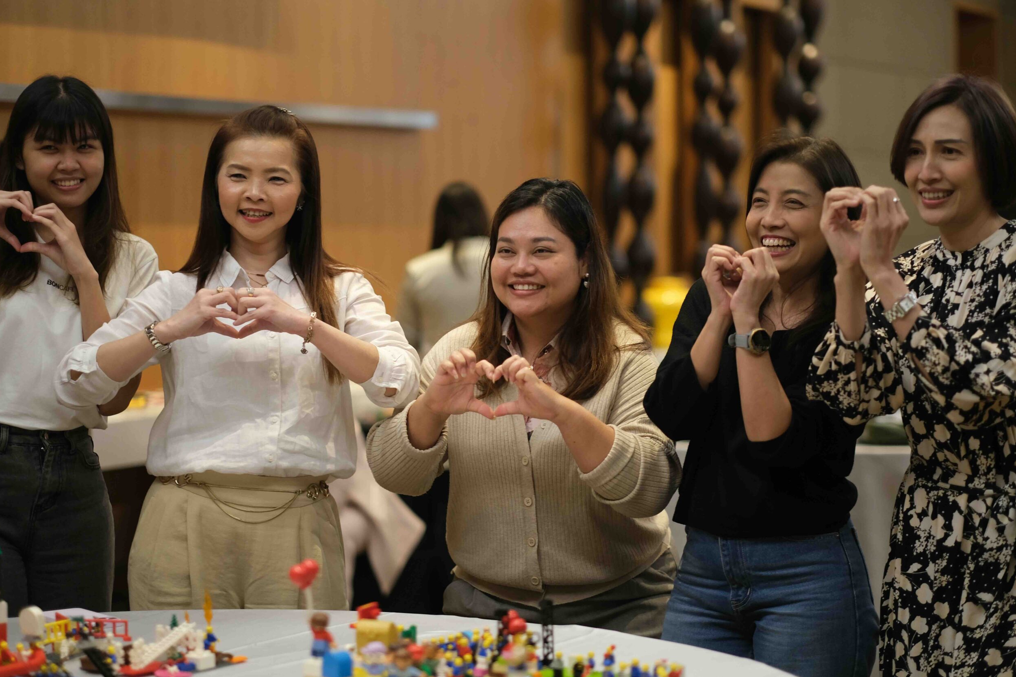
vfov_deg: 15.9
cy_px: 334
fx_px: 2427
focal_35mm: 86
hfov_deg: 23.6
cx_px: 501
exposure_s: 1/125
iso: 640
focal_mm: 56
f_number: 1.2
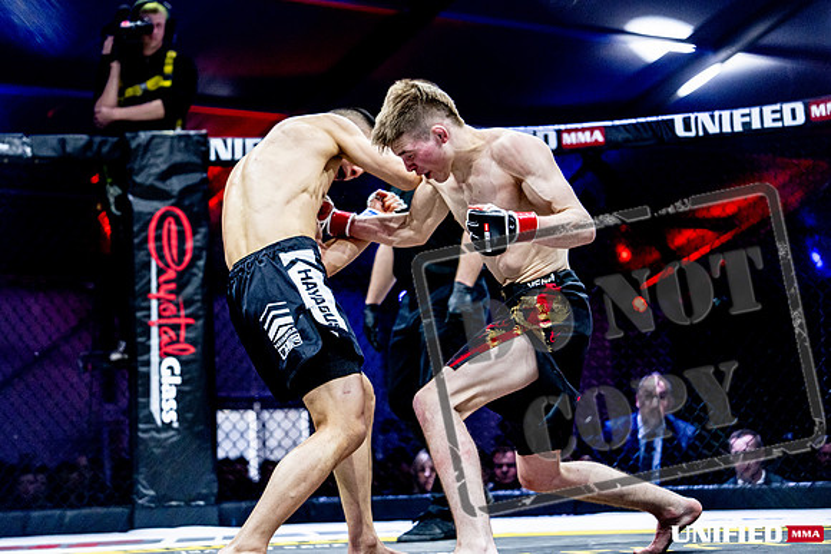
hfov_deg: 24.9
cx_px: 357
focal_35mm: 81
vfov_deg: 16.8
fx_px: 1880
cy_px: 246
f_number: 2.8
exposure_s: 1/1250
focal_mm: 70
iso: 3200
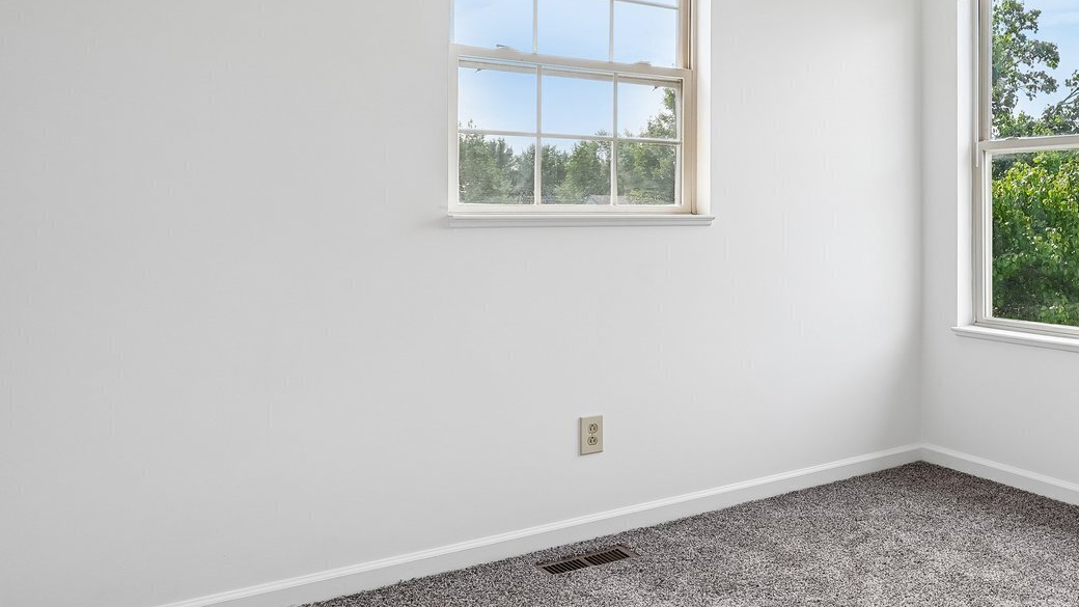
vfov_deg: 35.4
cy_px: 214
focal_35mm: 33
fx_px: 944
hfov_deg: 55.3
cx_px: 863
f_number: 8
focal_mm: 16
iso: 100
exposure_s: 1/40
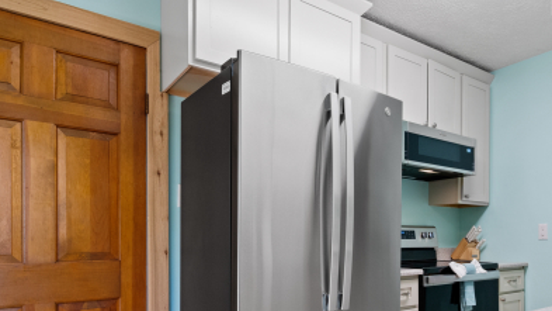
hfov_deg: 65.8
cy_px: 239
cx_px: 375
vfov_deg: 40.1
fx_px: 410
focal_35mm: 28
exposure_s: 1/15
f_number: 9
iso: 4000
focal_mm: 14
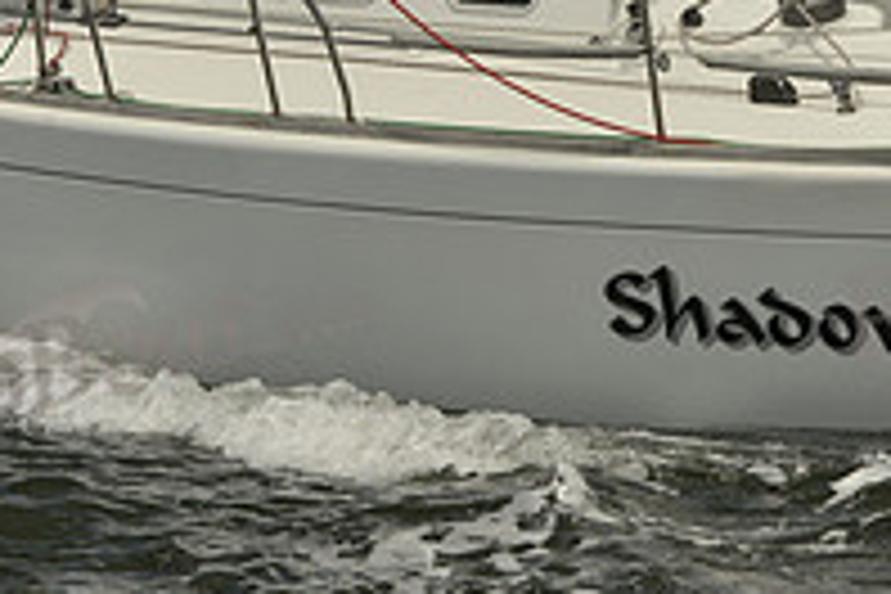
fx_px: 5073
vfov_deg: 6.7
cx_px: 612
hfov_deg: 10.0
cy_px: 74
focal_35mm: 205
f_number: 10
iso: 280
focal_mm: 70
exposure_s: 1/1600
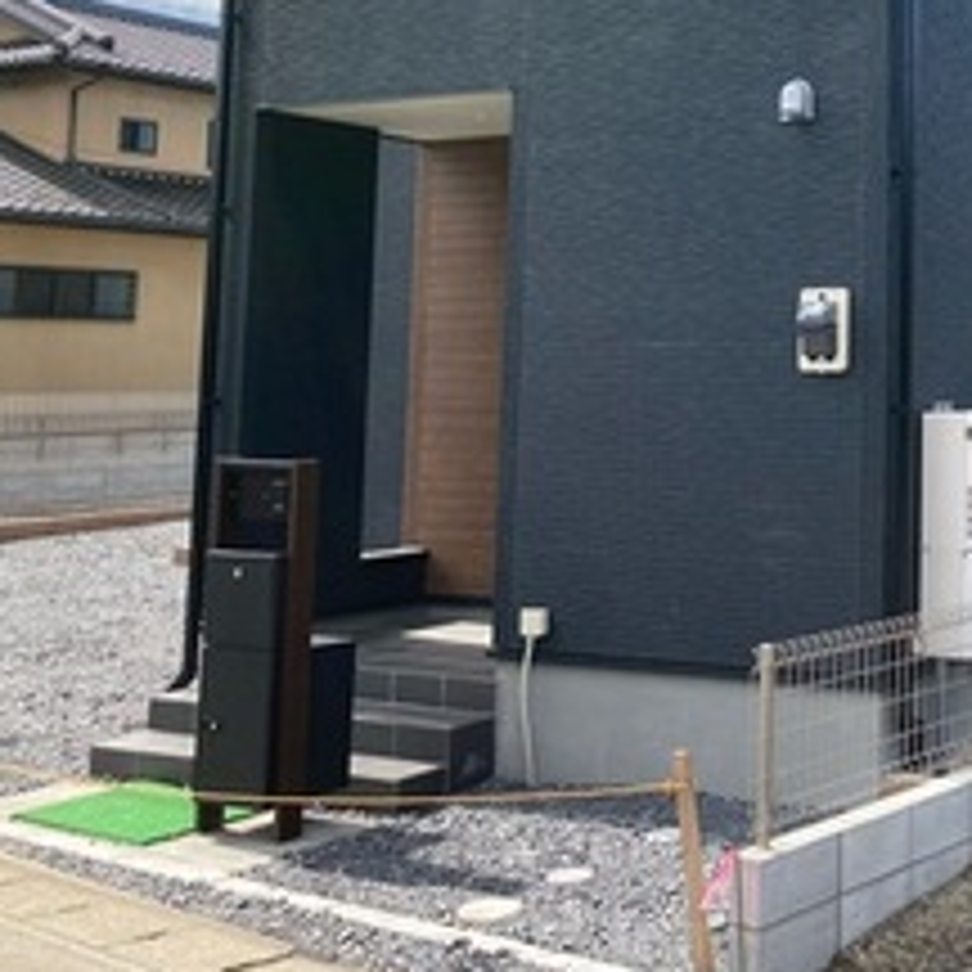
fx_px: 1747
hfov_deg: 29.1
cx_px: 976
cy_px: 180
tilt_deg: +8.2
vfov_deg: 30.3
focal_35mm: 55
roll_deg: -0.7
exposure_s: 1/1517
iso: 20
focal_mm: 3.99
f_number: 1.8
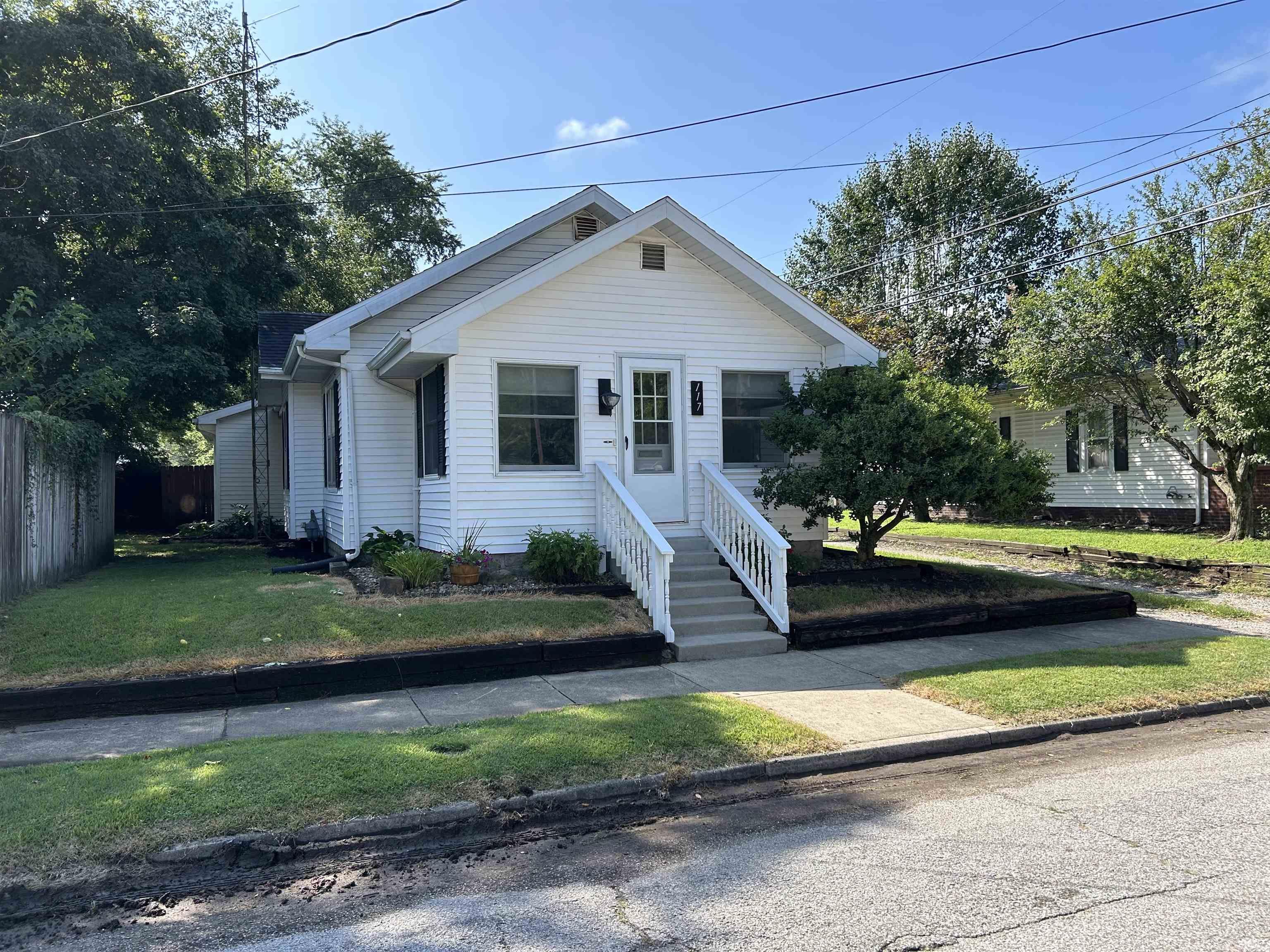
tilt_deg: -0.7
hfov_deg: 67.3
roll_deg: +1.7
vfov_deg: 53.1
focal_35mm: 26
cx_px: 635
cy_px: 476
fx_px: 954
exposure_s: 1/1901
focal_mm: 5.7
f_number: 1.5
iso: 50
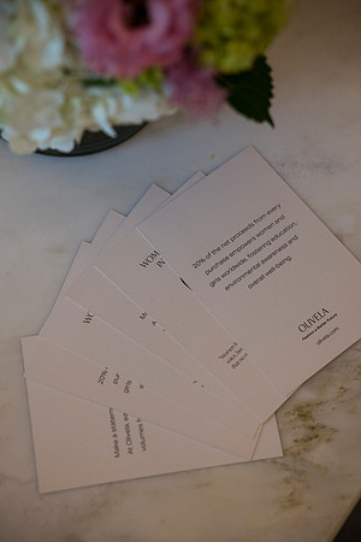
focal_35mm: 90
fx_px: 1354
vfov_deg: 22.6
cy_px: 271
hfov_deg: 15.2
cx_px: 180
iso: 1400
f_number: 3.2
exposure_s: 1/160
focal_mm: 90
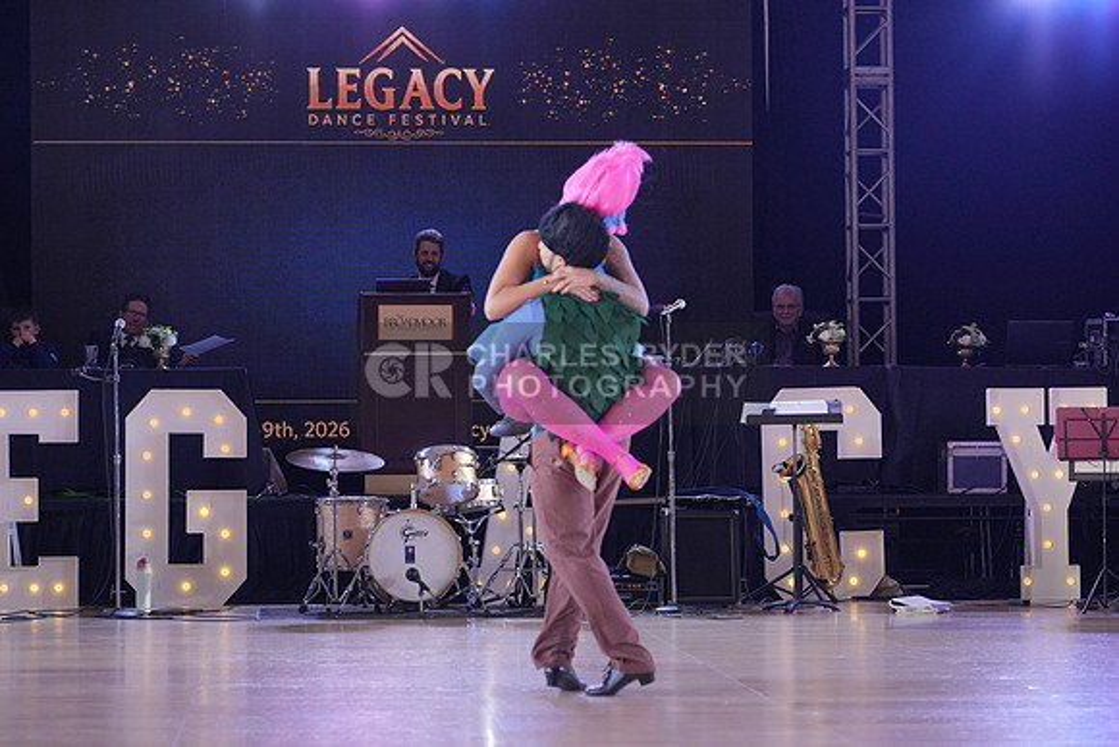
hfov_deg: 20.4
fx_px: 3109
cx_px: 560
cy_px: 374
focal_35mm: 100
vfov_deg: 13.7
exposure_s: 1/500
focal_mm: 100
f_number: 4
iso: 2000
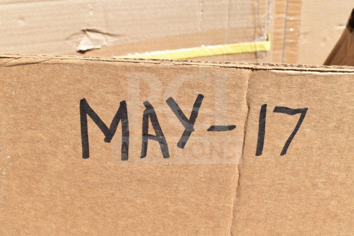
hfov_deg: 53.1
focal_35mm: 36
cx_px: 177
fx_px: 354
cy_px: 118
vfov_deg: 36.9
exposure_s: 1/250
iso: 200
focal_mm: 24
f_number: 8
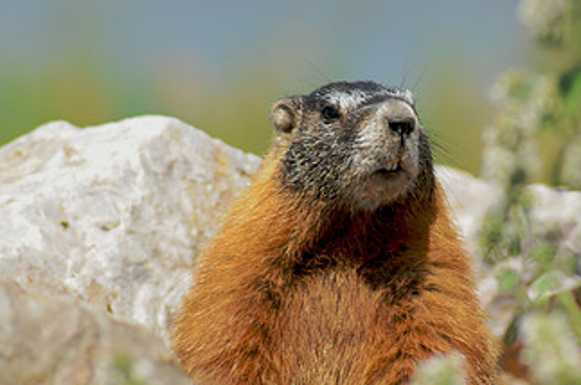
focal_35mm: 809
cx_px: 410
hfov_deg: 2.6
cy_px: 174
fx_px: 13031
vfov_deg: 1.7
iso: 200
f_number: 10
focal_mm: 300
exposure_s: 1/400
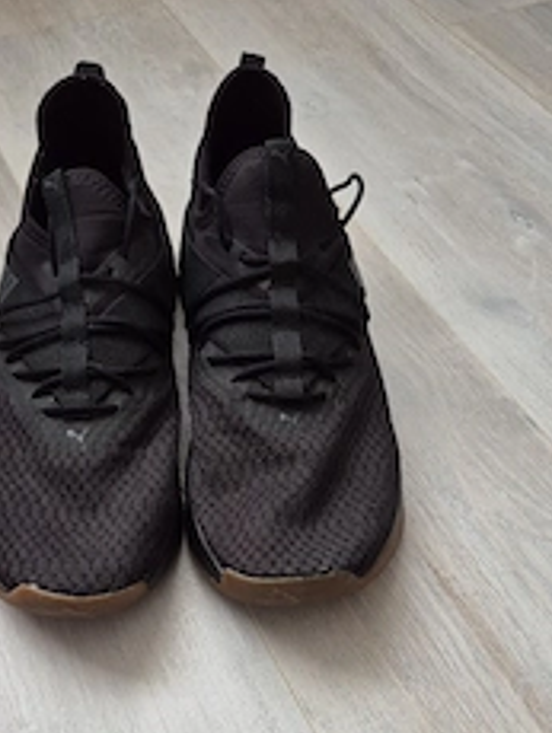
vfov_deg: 45.0
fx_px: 849
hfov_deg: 35.7
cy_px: 558
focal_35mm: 40
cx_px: 191
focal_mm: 5.4
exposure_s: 1/182
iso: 200
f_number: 1.8
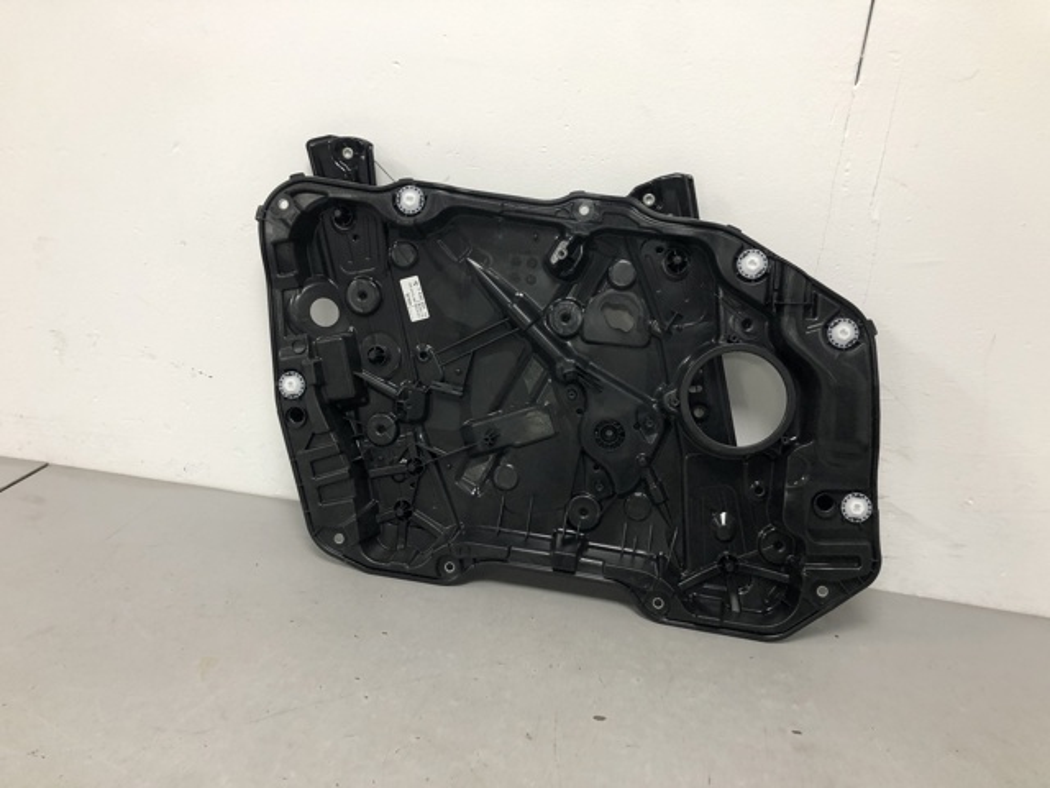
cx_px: 525
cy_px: 394
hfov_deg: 63.4
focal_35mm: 28
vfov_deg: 49.7
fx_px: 849
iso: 40
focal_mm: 4
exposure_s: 1/33
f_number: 1.8
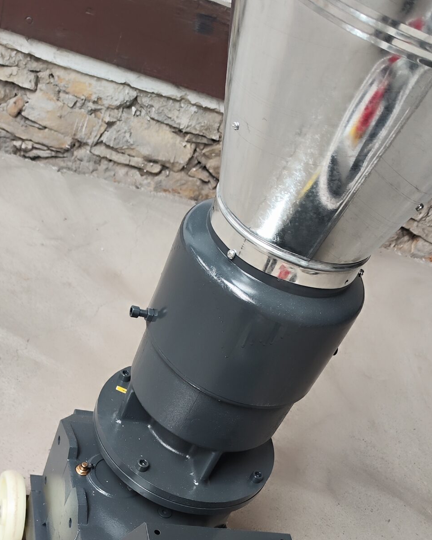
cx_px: 139
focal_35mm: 48
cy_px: 540
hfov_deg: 31.2
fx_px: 767
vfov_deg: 35.1
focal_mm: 7.01
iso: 469
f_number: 1.69
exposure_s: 1/100
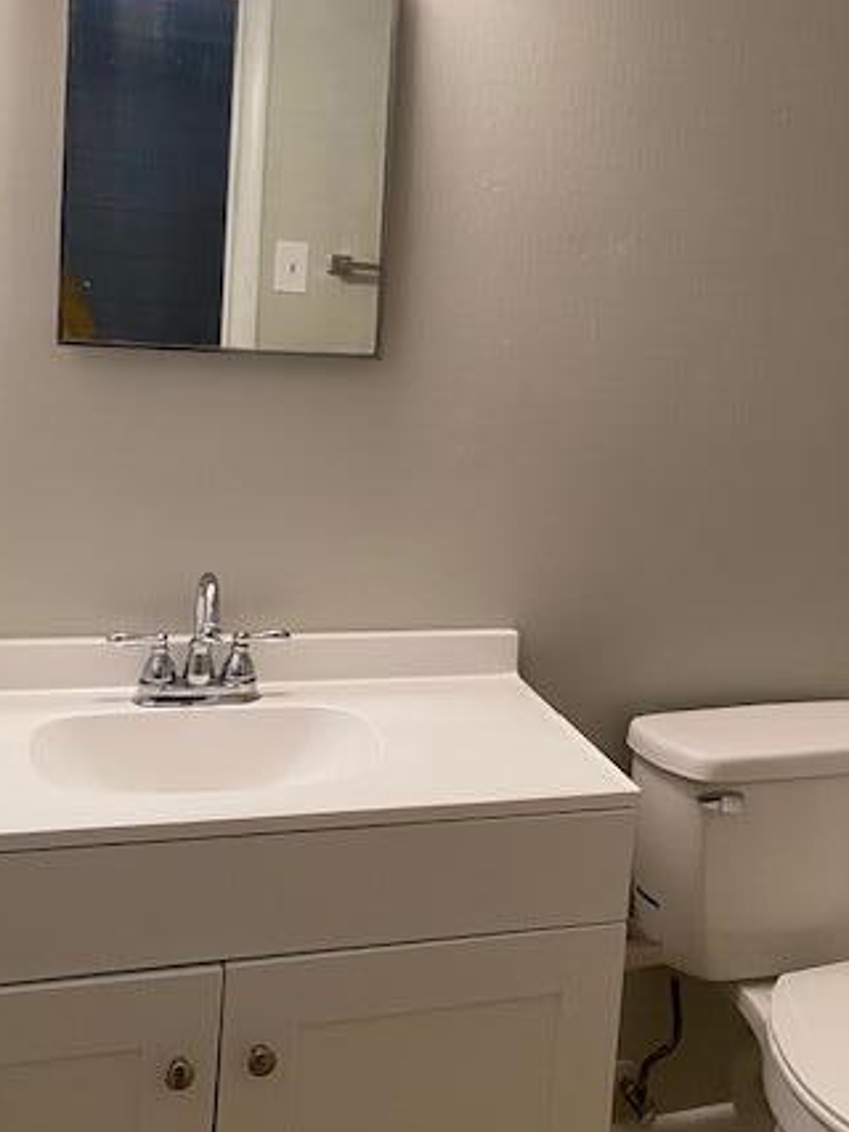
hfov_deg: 36.5
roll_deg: -4.4
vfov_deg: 47.3
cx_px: 560
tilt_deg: -5.7
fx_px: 1276
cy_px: 403
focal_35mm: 39
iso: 80
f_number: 1.8
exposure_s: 1/60
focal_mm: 4.25
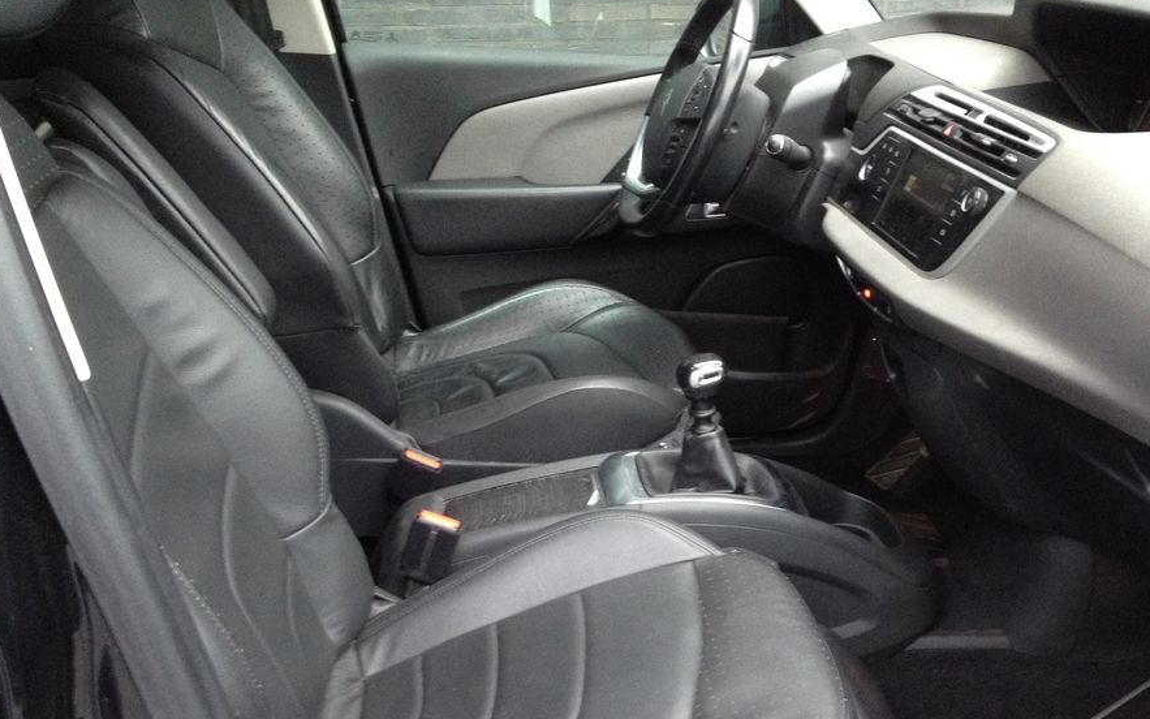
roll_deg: +1.0
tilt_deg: -27.4
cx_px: 636
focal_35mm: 42
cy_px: 479
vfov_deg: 30.3
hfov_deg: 47.1
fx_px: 1316
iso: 250
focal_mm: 4.28
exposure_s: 1/20
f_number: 2.4
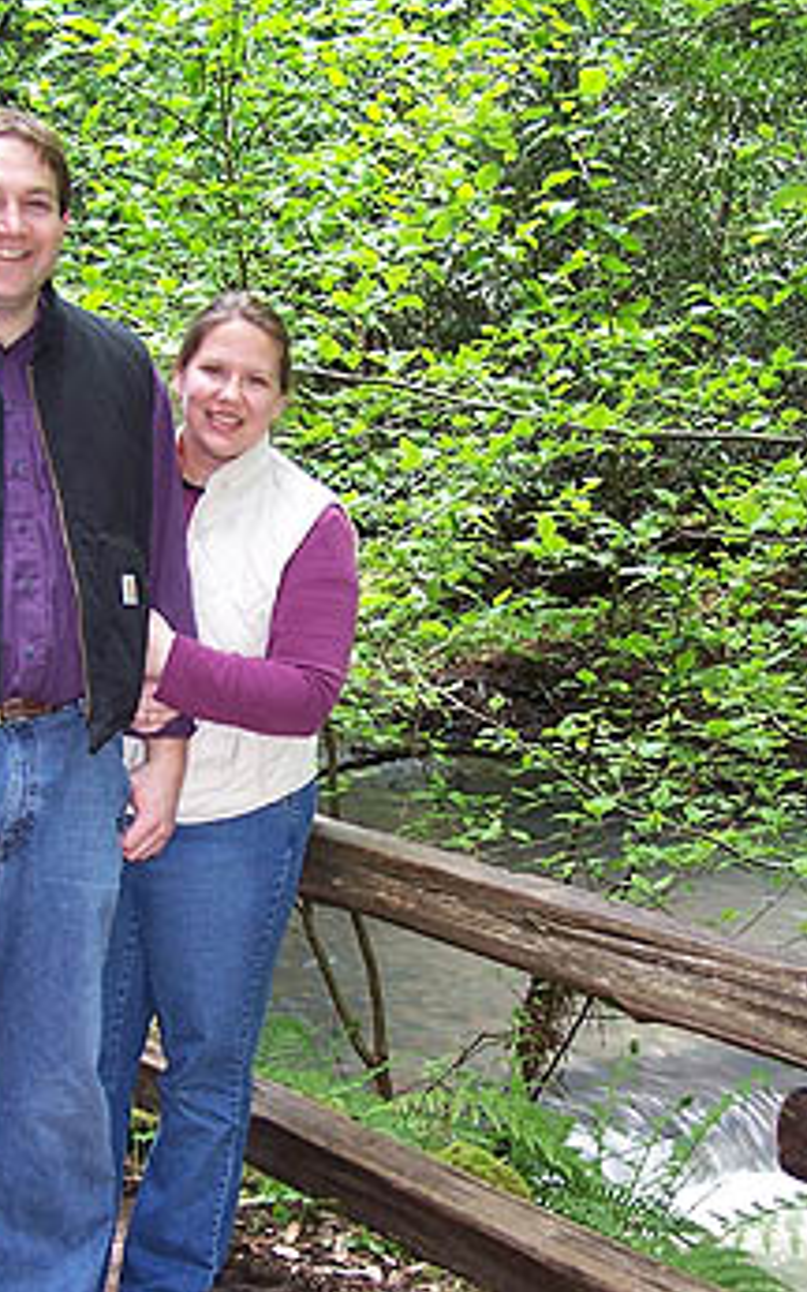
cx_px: 314
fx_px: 2254
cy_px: 752
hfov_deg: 20.3
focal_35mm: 64
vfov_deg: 31.9
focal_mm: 6.3
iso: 80
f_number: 2.8
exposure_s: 1/20
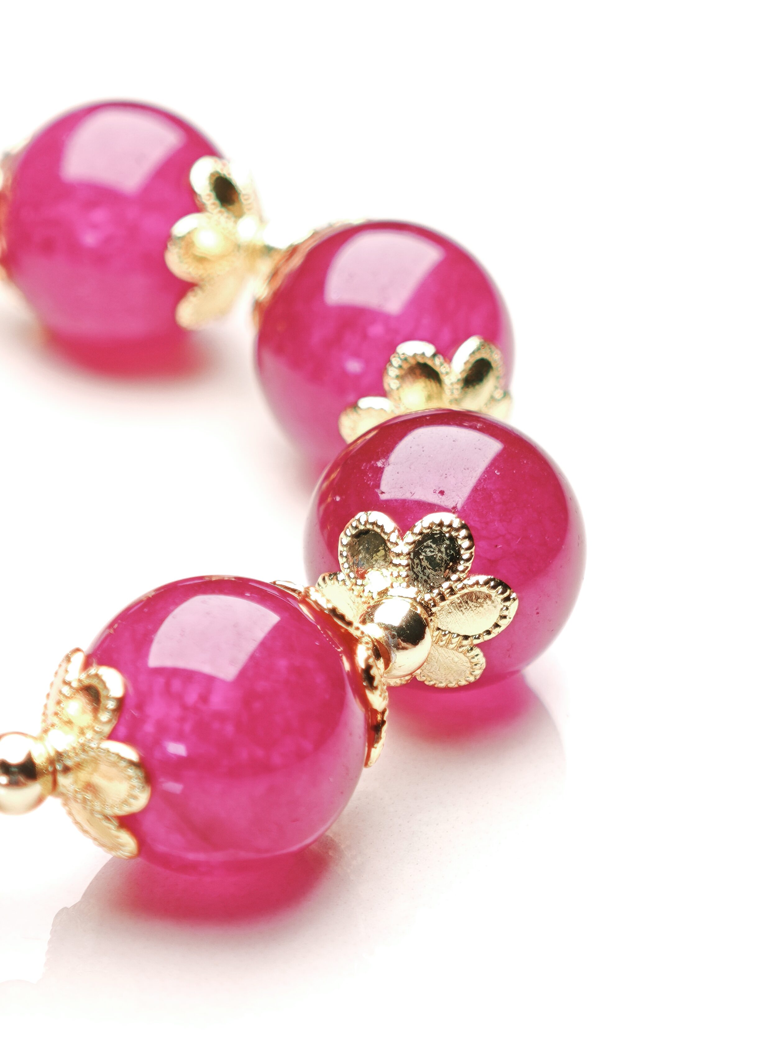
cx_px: 392
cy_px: 522
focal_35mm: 128
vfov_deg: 15.4
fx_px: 3860
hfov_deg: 11.6
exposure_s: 1/273
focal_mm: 11.5
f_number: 1.8
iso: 50
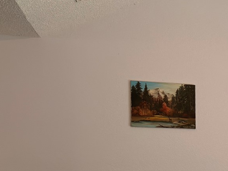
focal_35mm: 85
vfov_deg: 16.8
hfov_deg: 18.7
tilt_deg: -3.9
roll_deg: -0.2
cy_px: 189
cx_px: 389
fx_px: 560
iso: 200
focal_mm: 6.76
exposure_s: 1/120
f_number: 1.78
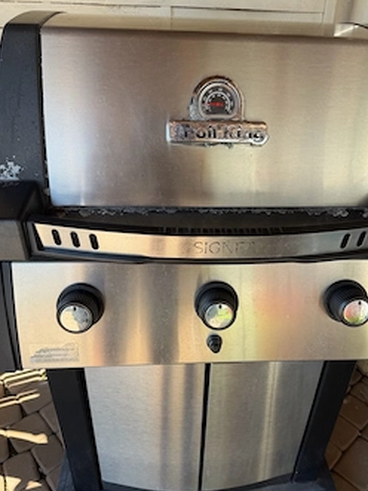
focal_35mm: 29
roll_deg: -2.8
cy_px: 263
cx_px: 203
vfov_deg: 61.6
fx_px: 411
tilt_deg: -32.4
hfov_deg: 48.1
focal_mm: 6.76
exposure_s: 1/355
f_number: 1.78
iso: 80
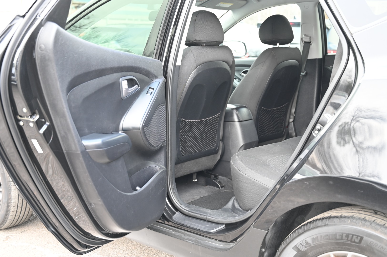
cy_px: 128
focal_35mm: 44
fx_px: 473
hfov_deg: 44.5
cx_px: 194
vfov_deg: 30.5
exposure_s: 1/125
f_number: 4
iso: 900
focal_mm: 44
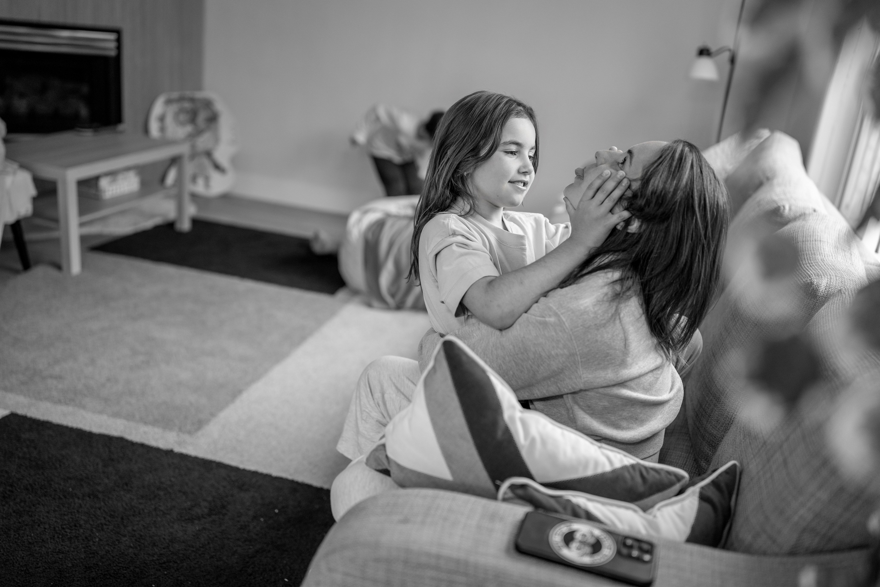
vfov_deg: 37.9
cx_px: 440
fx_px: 856
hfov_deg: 54.4
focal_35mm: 35
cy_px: 294
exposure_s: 1/160
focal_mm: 35
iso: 800
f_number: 1.6
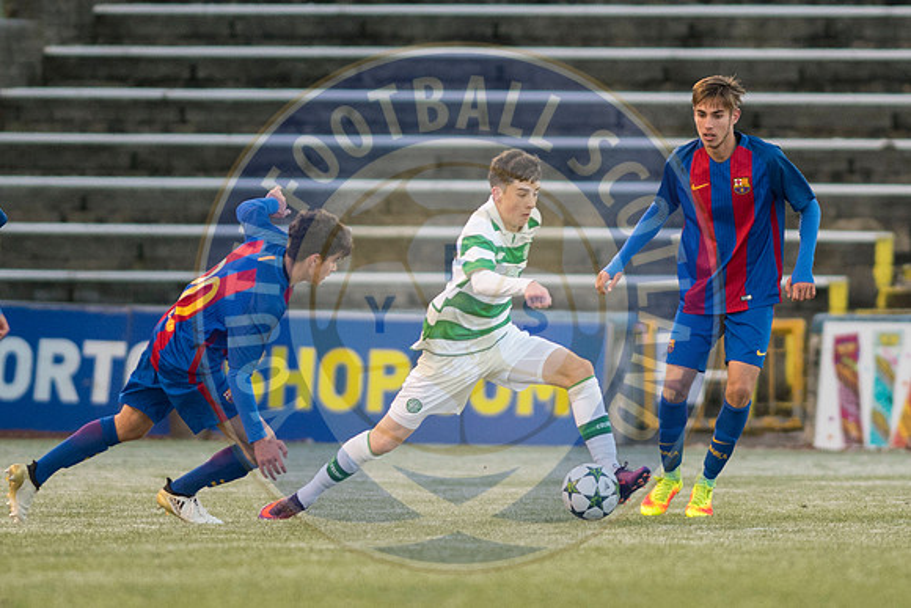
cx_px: 456
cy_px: 304
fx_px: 11390
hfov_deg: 4.6
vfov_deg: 3.1
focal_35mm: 450
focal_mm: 300
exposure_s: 1/1000
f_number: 2.8
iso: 1250
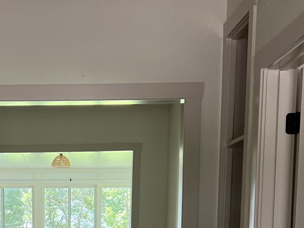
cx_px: 50
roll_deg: +1.3
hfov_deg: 24.5
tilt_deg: -8.3
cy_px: 324
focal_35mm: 78
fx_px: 685
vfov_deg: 17.3
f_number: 1.5
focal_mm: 5.7
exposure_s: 1/121
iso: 100
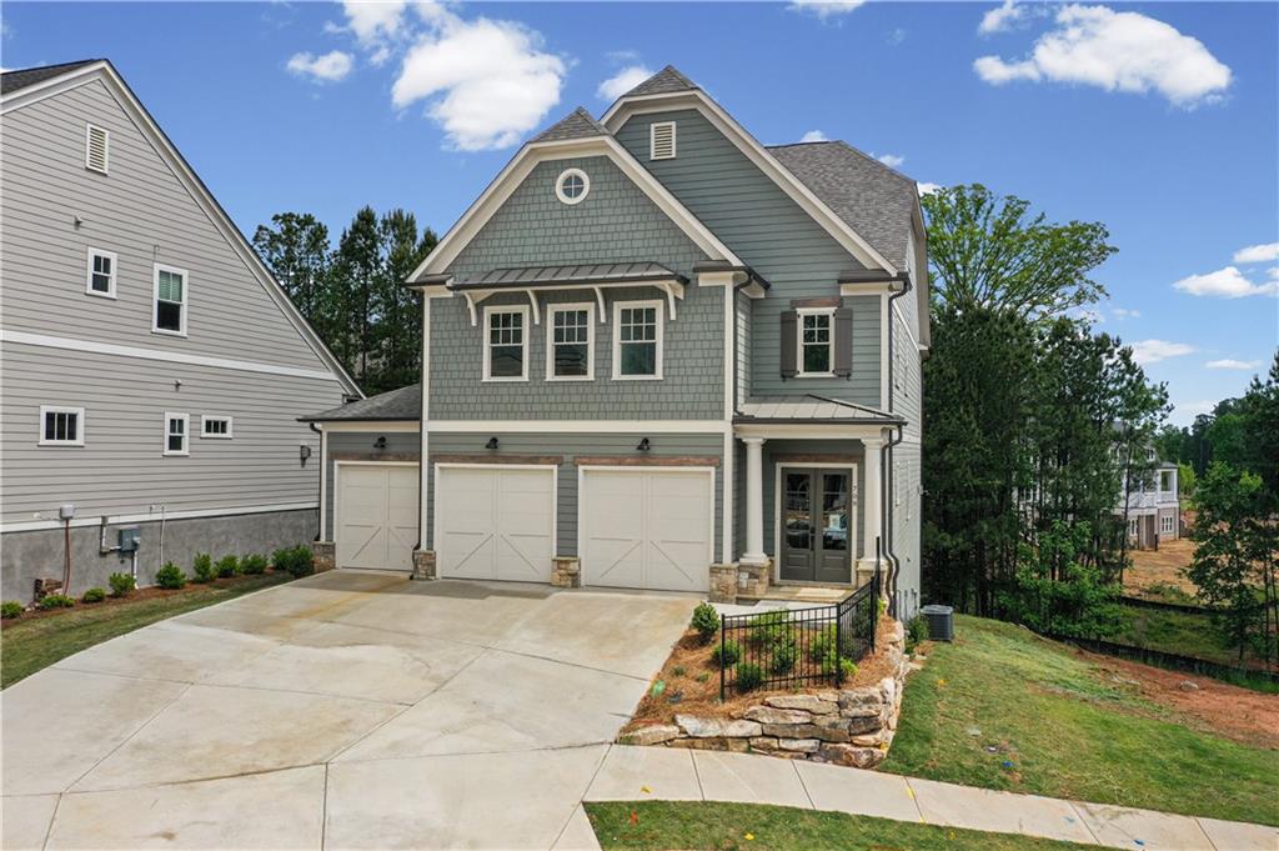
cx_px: 640
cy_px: 426
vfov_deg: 46.3
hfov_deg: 65.5
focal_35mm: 28
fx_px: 994
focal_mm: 10.26
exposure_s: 1/800
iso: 100
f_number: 6.3
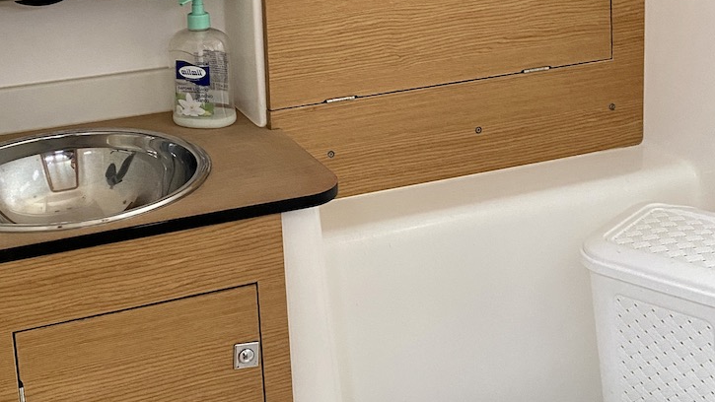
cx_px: 253
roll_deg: +3.9
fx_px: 948
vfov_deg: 23.5
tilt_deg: -13.0
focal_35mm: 50
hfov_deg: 40.9
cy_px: 64
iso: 500
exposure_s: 1/57
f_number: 1.8
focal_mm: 4.25
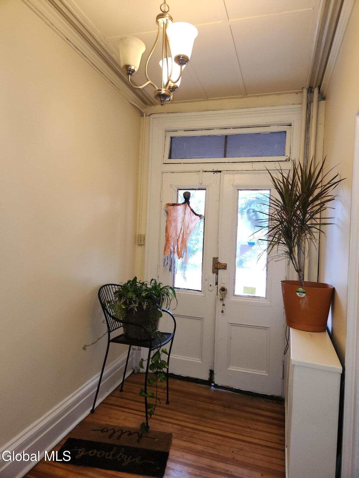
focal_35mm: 23
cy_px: 239
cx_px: 180
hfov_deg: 58.9
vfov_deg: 73.9
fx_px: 318
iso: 125
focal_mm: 5.4
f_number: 1.8
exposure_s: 1/60
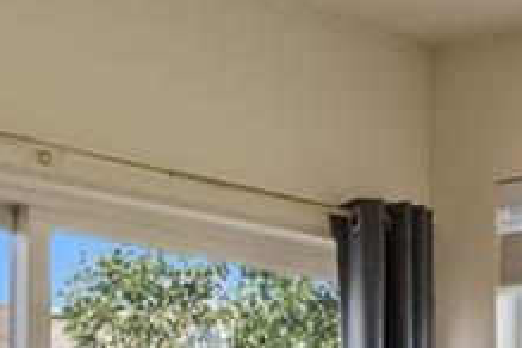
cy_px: 541
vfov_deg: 10.6
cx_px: 856
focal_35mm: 124
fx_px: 1797
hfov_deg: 14.9
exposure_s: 1/10
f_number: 9
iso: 125
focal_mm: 11.3
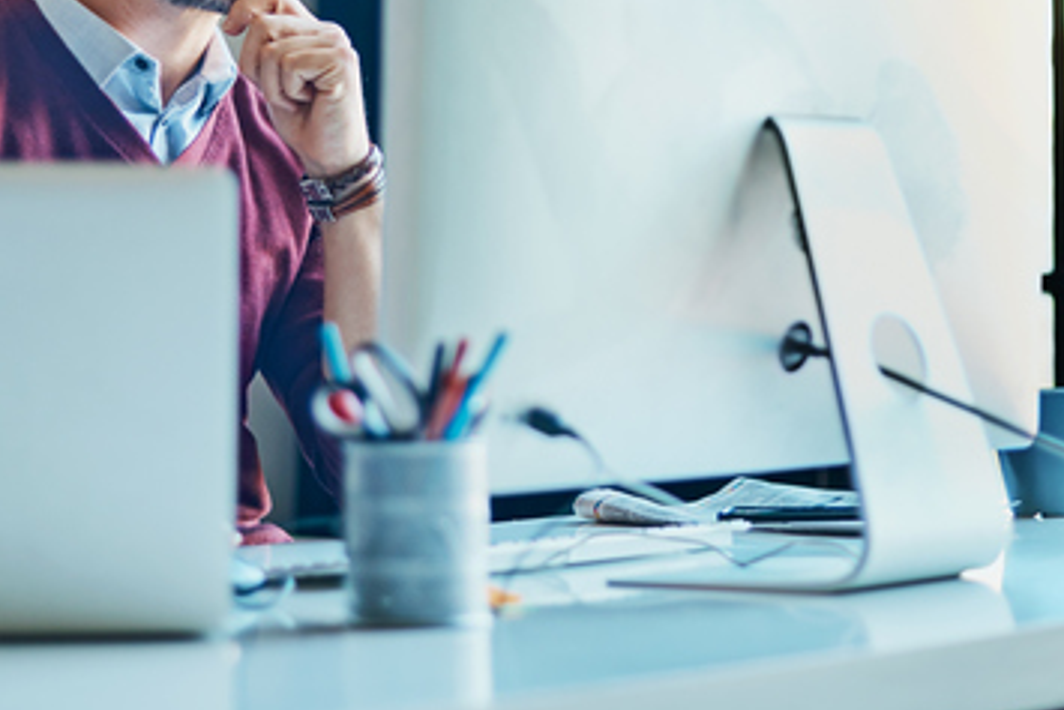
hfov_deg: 20.0
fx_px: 3016
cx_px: 593
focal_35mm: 102
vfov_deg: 13.3
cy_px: 55
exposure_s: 1/200
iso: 200
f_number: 1.8
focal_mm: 50
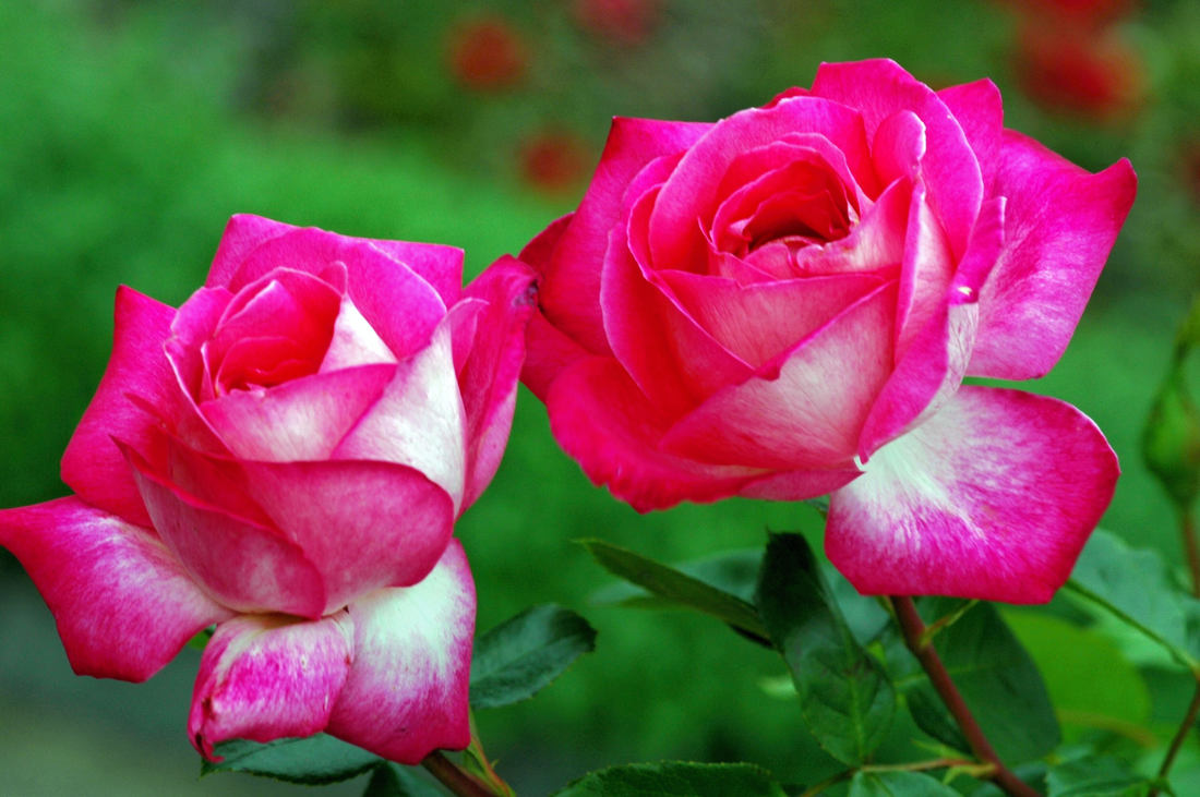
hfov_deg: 13.1
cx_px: 600
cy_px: 398
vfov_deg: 8.7
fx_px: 5244
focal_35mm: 158
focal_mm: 105
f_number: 10
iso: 400
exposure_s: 1/200
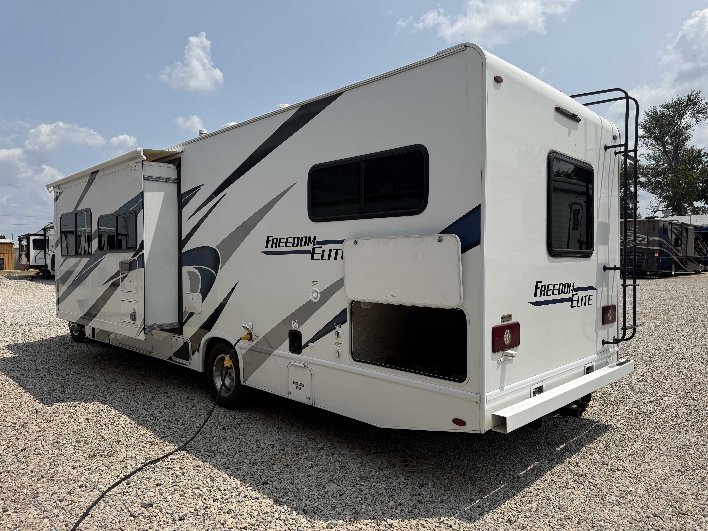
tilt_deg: -0.4
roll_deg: +0.3
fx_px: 491
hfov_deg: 71.6
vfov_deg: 56.8
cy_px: 266
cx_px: 354
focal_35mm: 24
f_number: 1.78
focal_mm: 6.76
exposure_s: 1/8130
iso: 80
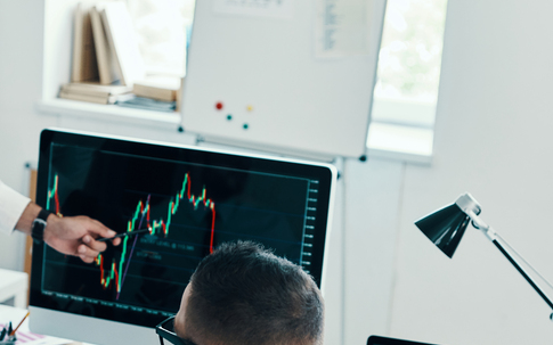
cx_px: 140
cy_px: 308
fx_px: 1582
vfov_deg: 12.4
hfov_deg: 19.7
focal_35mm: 105
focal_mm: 50
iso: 800
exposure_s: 1/200
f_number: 3.5
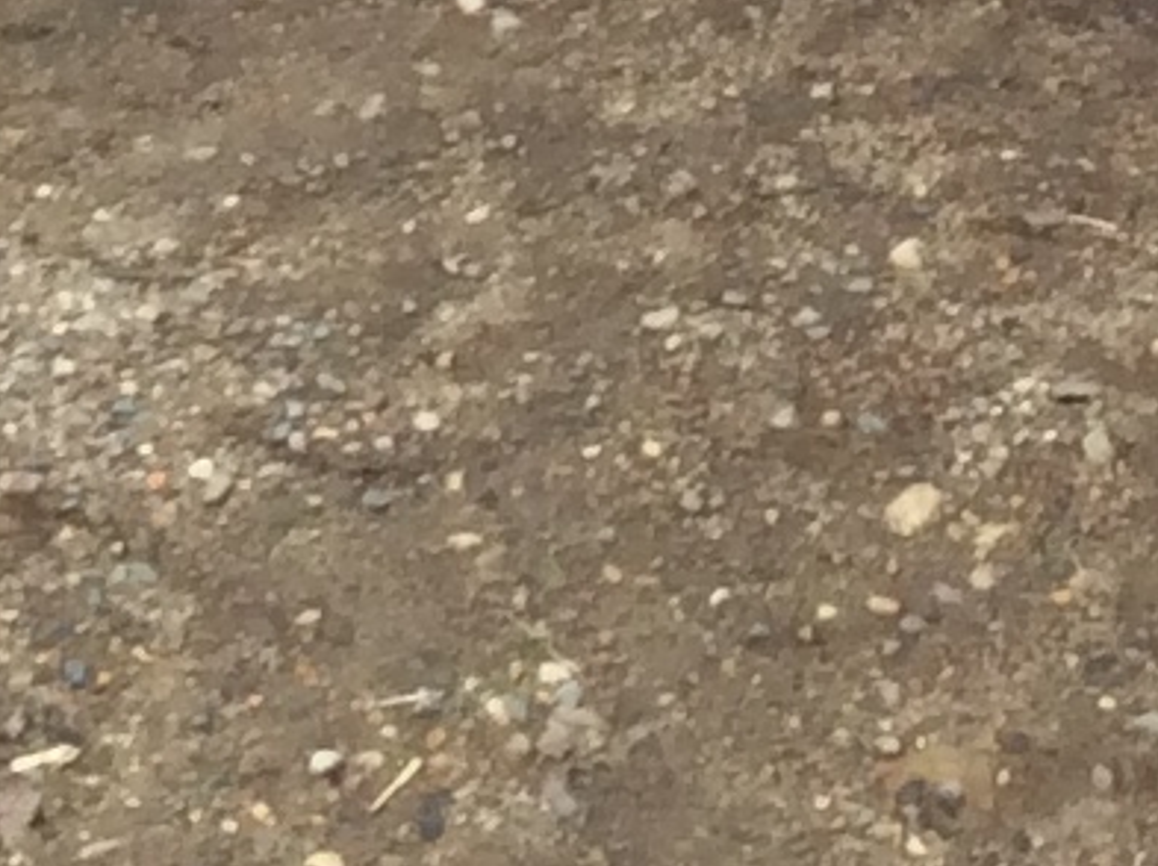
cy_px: -1667
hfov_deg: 9.3
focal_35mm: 211
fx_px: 7052
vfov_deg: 6.5
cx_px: 1164
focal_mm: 3.3
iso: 32
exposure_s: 1/132
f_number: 2.4
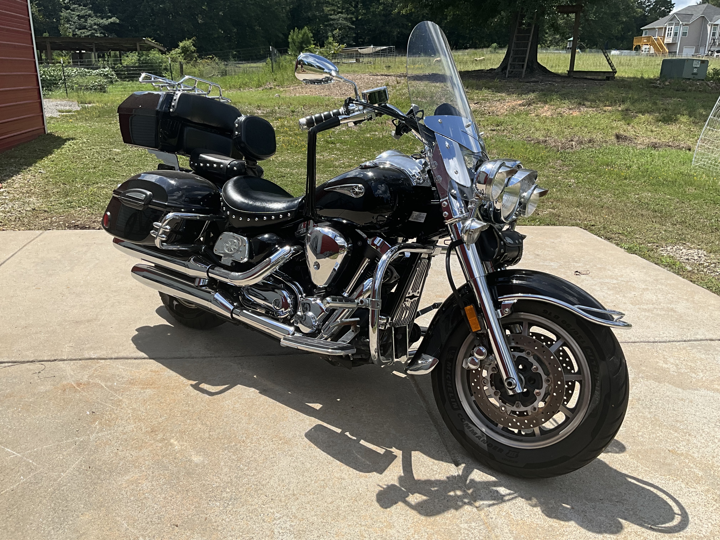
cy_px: 270
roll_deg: -1.0
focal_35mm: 29
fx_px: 603
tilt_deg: -18.3
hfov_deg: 61.7
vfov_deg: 48.2
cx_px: 360
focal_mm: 3
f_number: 1.8
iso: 25
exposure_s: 1/1984
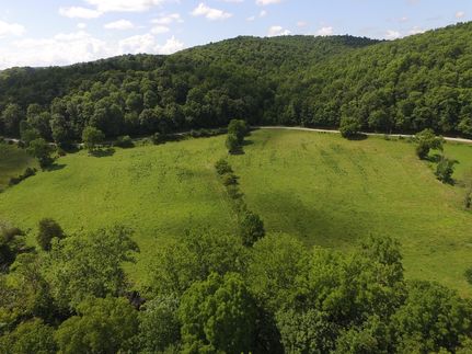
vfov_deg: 65.9
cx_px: 236
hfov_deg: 81.8
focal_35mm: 20
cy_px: 177
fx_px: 273
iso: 100
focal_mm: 3.61
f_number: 2.8
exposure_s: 1/786
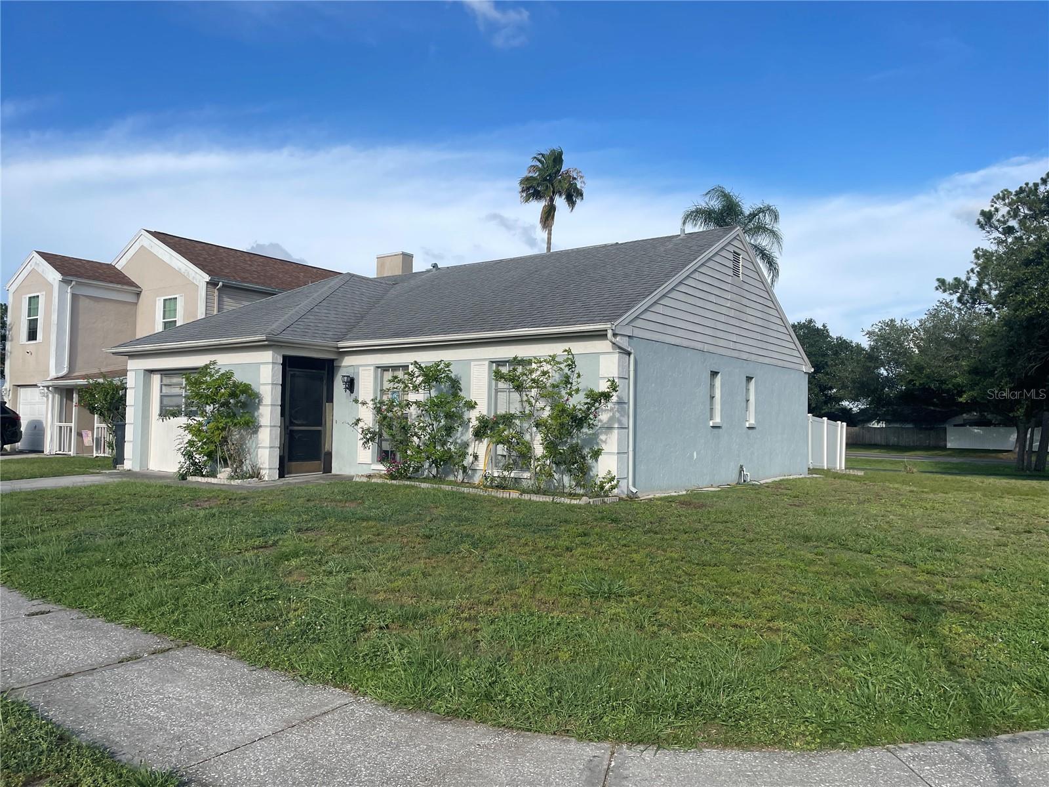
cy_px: 394
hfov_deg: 67.3
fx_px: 788
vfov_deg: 53.1
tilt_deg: +3.2
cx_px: 524
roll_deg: -0.5
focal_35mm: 26
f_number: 1.6
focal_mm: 4.2
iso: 32
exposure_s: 1/3610
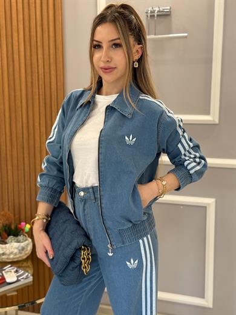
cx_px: 118
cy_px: 158
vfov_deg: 39.7
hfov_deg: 30.3
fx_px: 436
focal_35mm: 48
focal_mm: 6.76
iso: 200
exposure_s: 1/109
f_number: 1.78
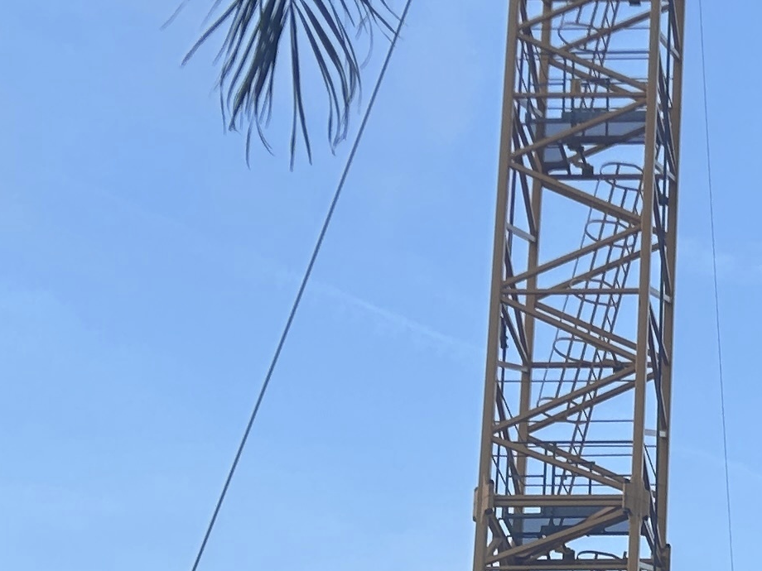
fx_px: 2509
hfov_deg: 16.1
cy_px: 788
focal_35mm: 114
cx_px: 1083
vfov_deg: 12.5
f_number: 1.5
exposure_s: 1/121
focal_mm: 5.7
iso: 40
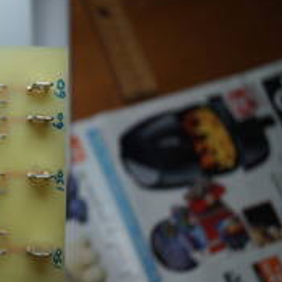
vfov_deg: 24.7
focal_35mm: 70
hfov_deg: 23.2
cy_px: 143
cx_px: -26
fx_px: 645
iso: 400
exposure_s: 1/160
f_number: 4
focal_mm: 24
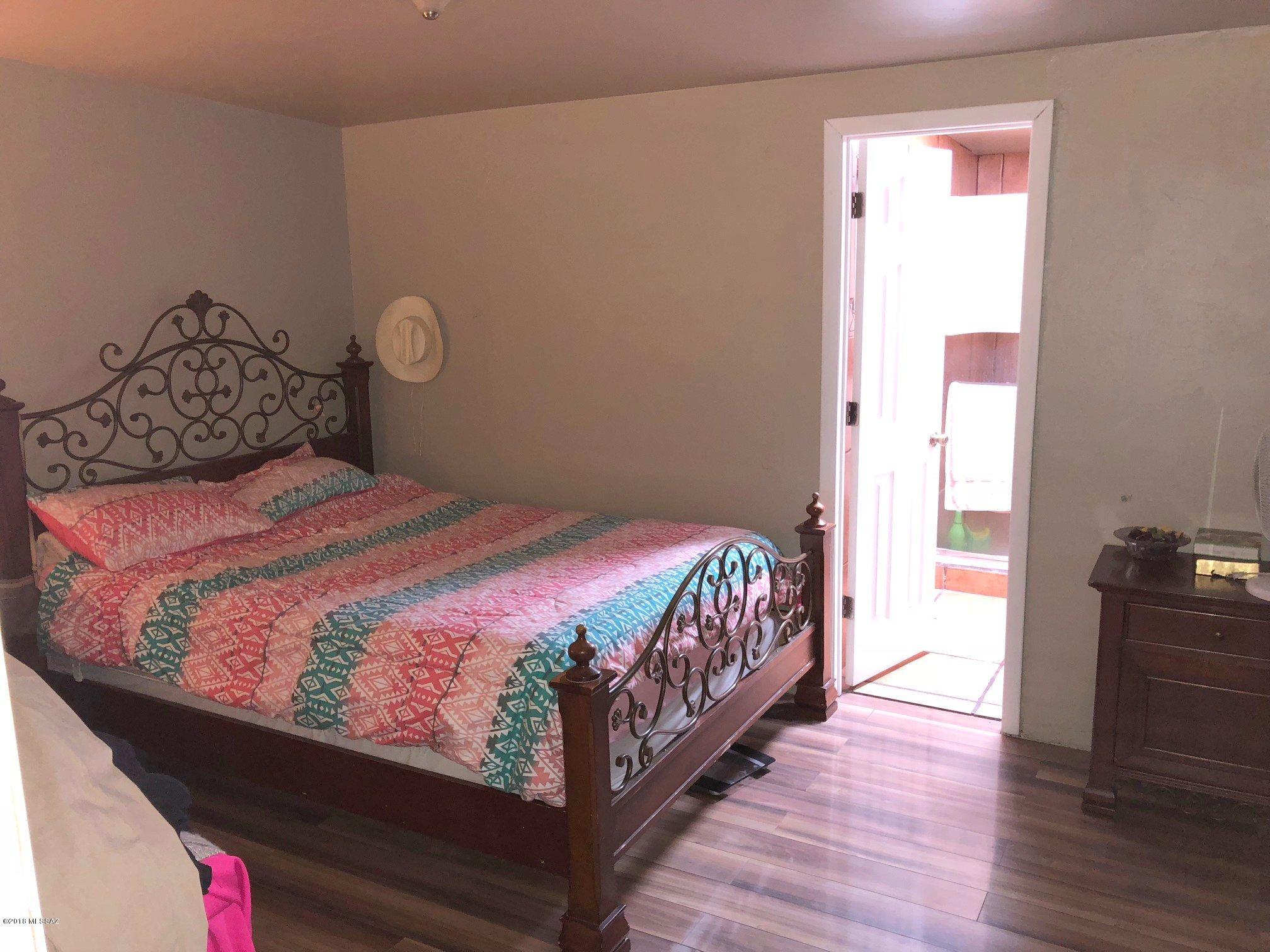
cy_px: 476
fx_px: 1027
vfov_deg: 49.7
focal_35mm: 28
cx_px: 635
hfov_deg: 63.4
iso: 160
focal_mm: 4
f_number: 1.8
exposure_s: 1/16
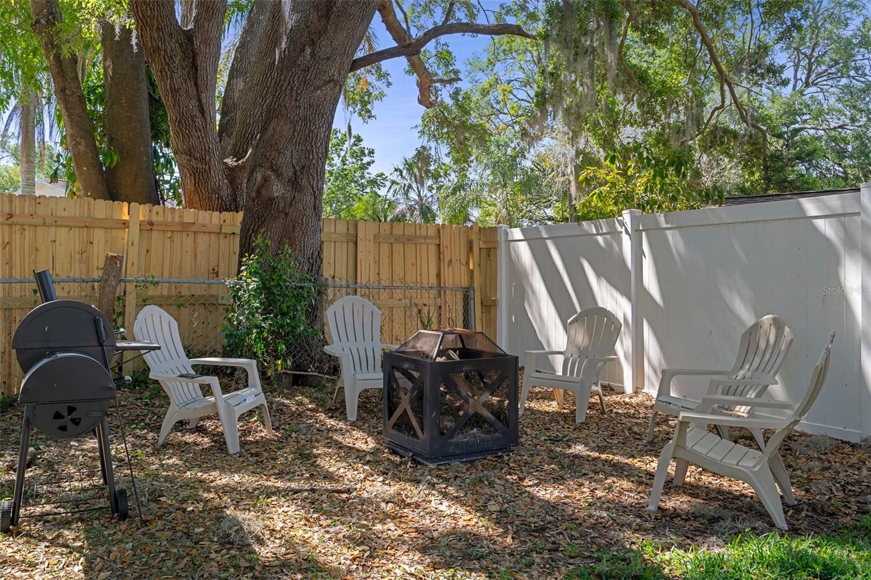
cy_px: 290
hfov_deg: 60.3
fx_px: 750
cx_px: 436
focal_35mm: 31
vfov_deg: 42.3
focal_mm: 31
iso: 320
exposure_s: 1/60
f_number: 9
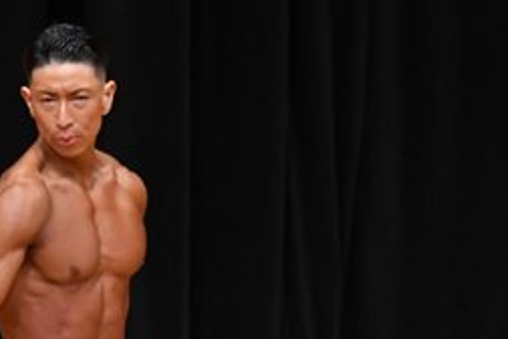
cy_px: 408
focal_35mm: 785
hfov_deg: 2.6
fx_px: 11076
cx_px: 90
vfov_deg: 1.8
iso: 3200
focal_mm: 170
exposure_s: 1/400
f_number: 5.6
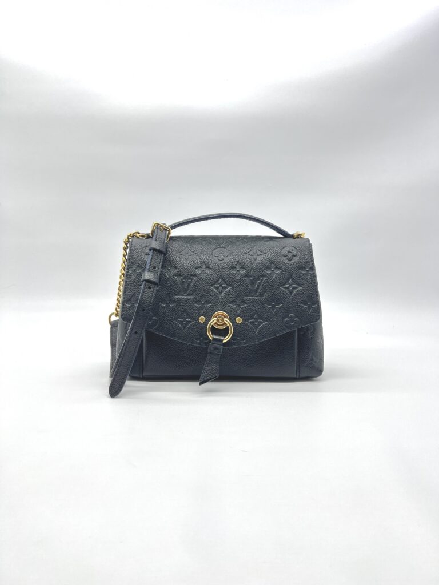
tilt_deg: -8.4
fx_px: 440
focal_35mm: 26
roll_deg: -0.3
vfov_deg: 67.3
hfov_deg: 53.1
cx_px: 220
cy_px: 292
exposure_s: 1/147
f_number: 1.5
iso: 32
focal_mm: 5.7
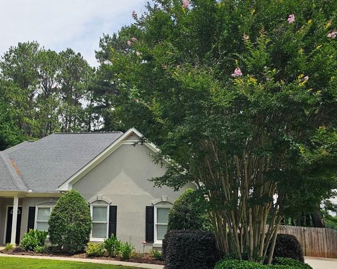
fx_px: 379
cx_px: 120
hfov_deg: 47.4
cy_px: 159
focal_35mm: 38
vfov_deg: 39.0
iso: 20
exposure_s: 1/1117
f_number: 1.7
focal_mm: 6.3
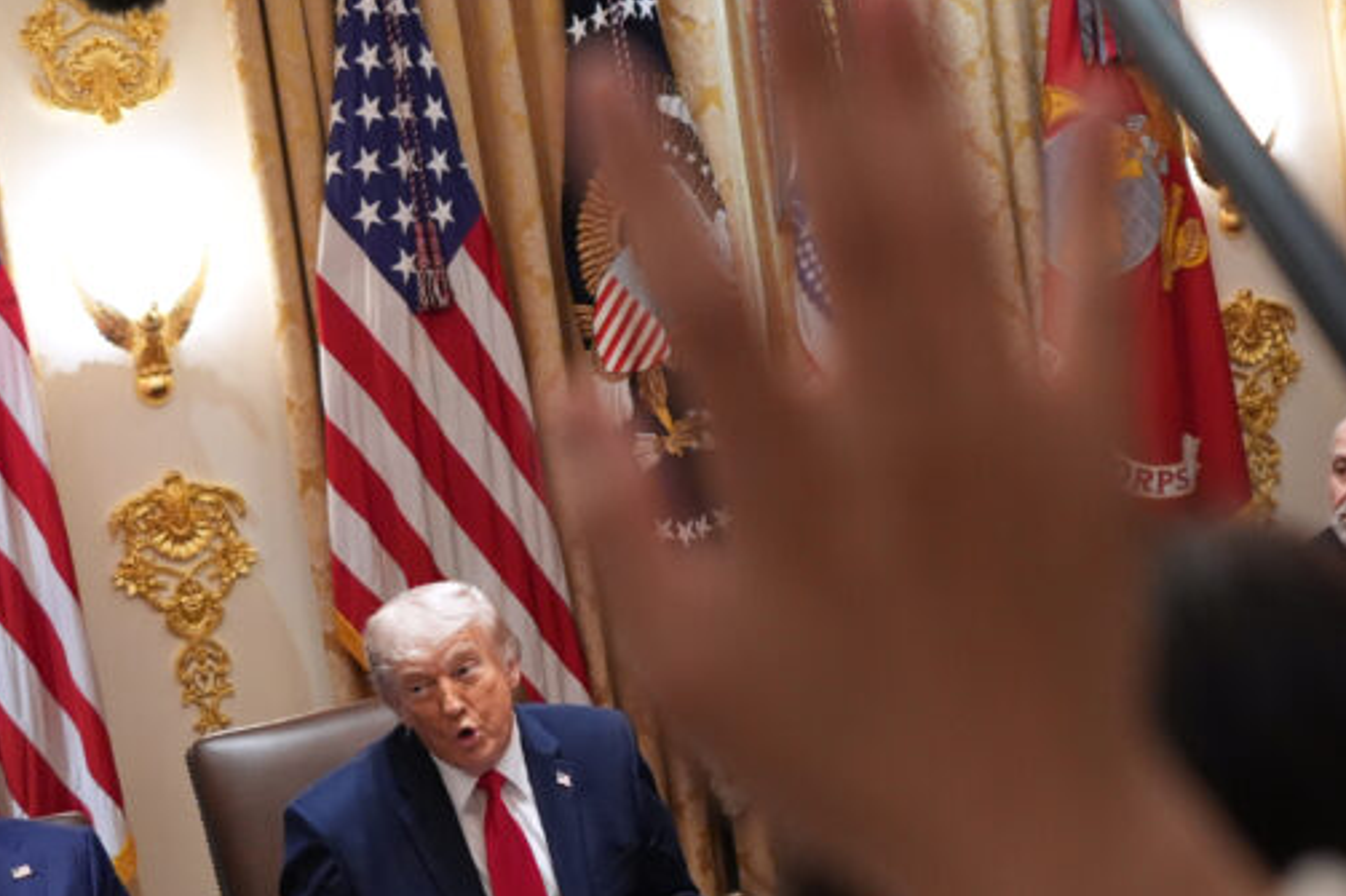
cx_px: 661
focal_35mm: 72
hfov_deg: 28.1
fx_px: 2691
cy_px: 608
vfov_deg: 18.8
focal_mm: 35
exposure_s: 1/200
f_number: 2.8
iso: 3200
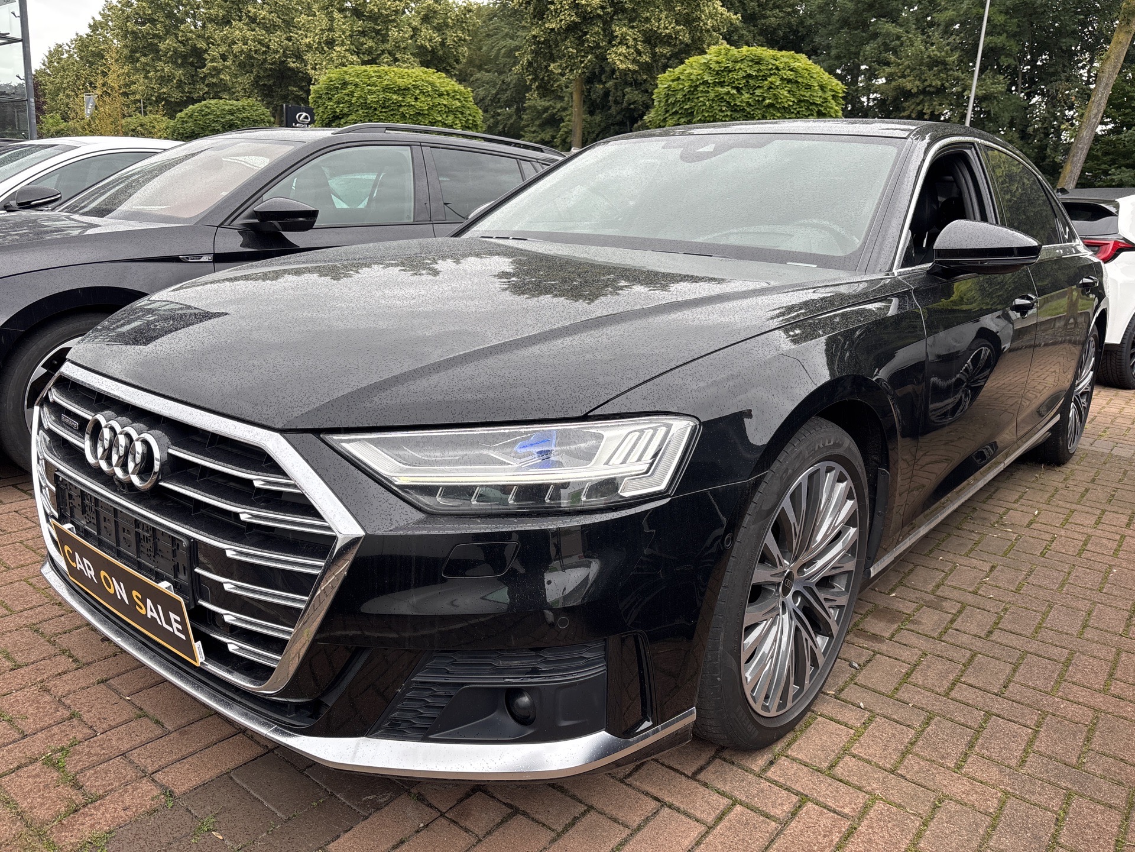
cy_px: 426
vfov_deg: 53.1
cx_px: 568
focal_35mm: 26
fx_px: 852
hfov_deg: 67.3
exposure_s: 1/391
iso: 50
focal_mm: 5.96
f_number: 1.6
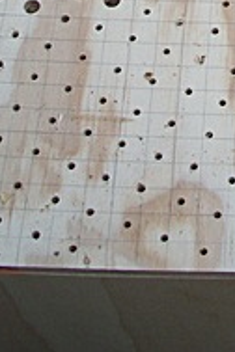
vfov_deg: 15.7
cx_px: 291
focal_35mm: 118
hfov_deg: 11.4
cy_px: -204
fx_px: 1155
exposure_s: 1/30
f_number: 3.1
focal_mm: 6.3
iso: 80
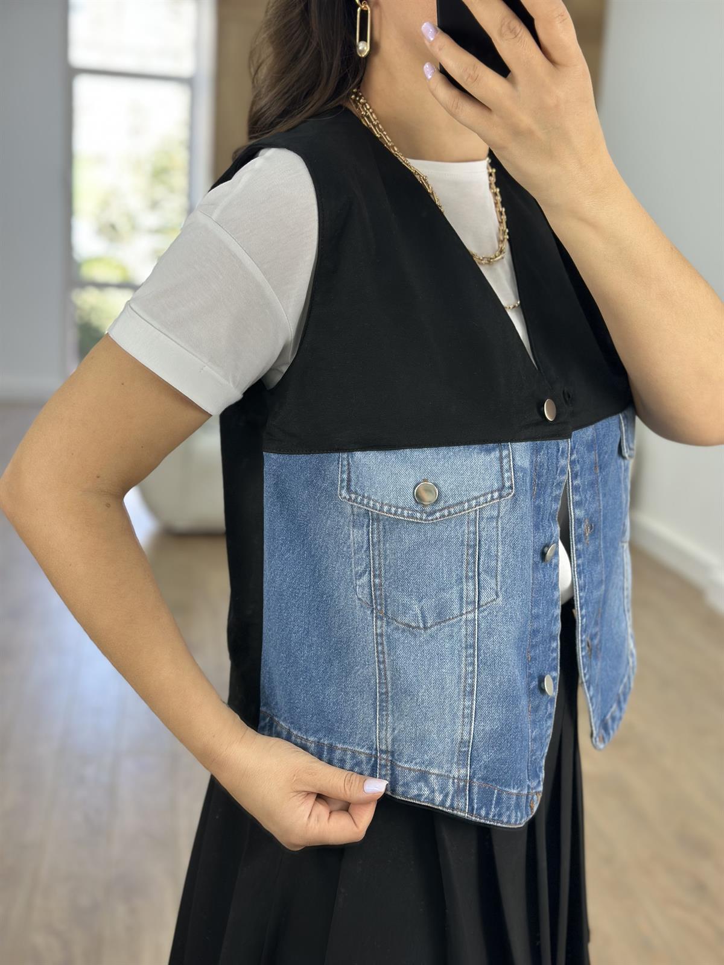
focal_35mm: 48
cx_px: 362
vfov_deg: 39.7
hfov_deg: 30.3
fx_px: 1339
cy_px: 482
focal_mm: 6.86
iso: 64
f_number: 1.78
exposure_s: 1/100
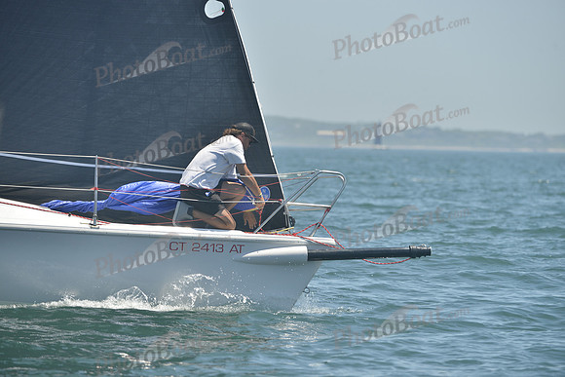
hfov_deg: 9.4
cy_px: 188
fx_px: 3453
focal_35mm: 220
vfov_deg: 6.2
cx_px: 282
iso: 280
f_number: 5.6
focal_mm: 220
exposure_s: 1/1000
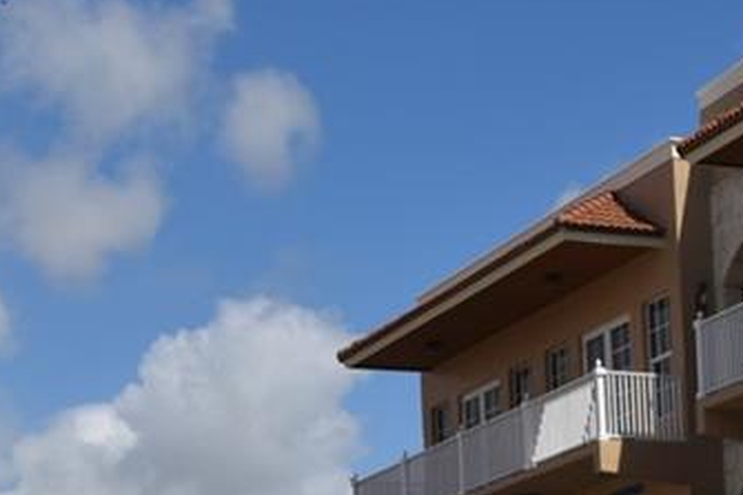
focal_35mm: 110
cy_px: 635
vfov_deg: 12.1
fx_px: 2269
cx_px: 688
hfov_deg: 18.3
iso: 100
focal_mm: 24
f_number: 13
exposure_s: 1/200
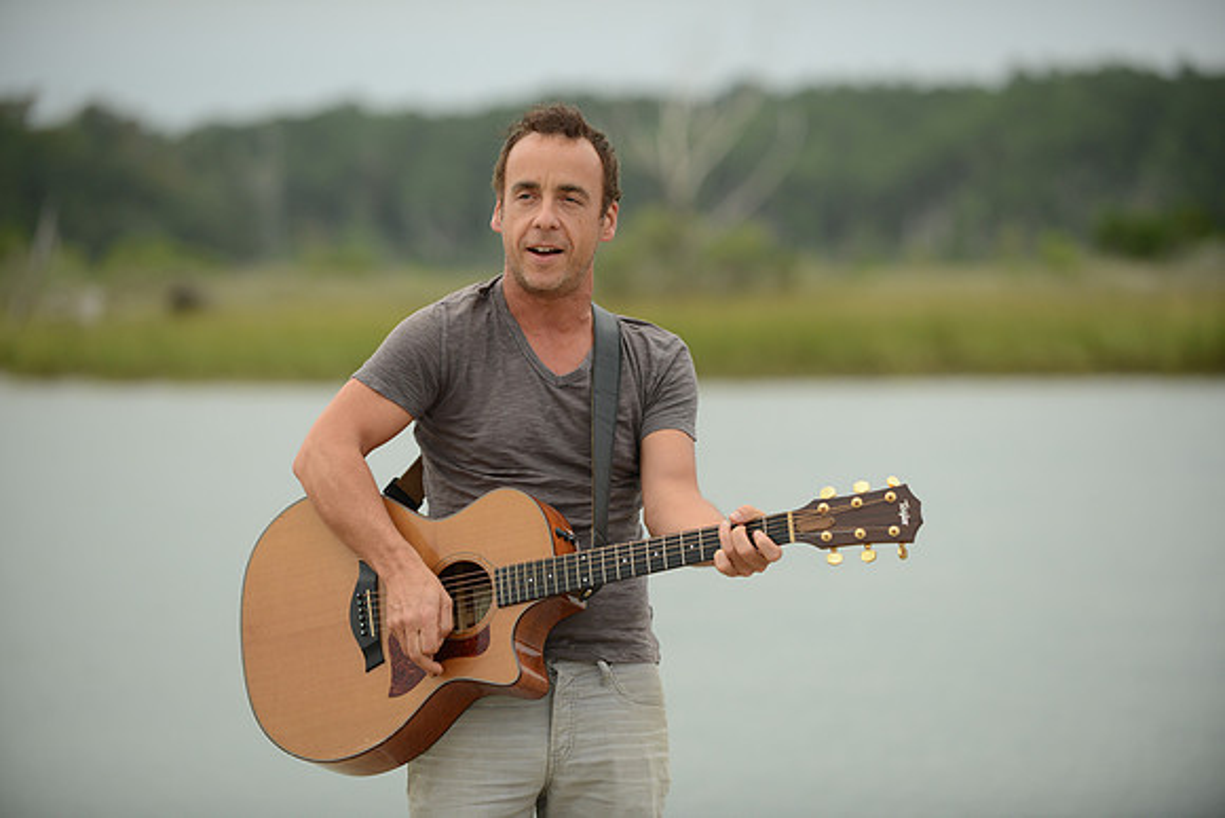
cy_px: 409
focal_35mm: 135
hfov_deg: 15.2
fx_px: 4595
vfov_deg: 10.2
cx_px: 612
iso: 400
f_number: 2.8
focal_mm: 135
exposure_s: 1/1600
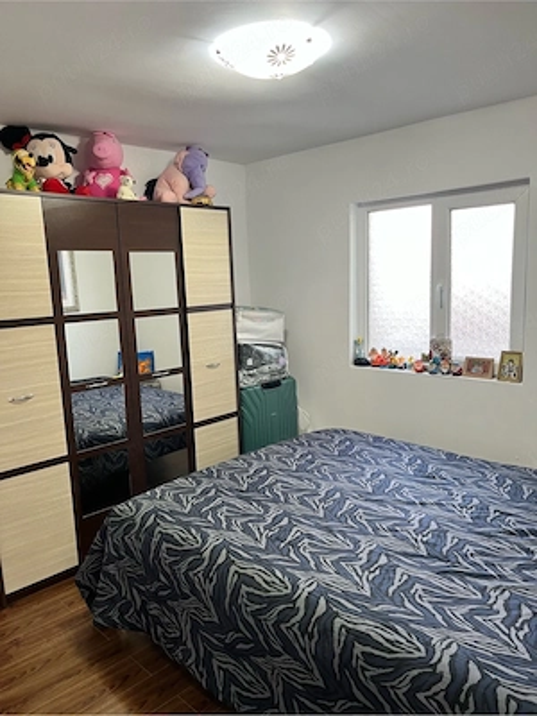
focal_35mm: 26
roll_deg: +1.6
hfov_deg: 53.1
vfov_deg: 67.3
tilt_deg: -8.1
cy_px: 358
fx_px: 538
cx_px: 268
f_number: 1.6
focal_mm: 5.1
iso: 125
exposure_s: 1/50
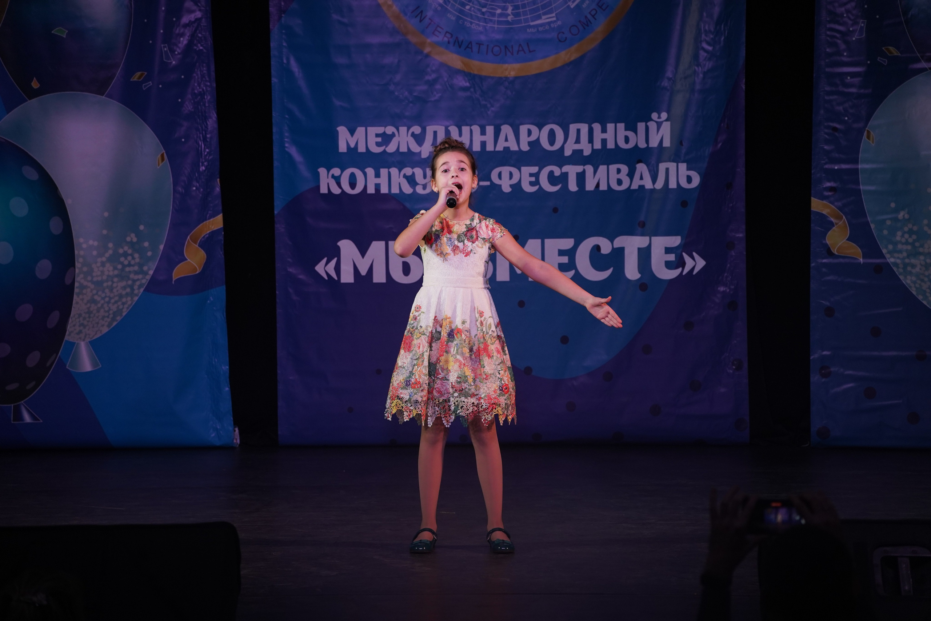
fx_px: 3905
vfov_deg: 9.1
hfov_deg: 13.6
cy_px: 310
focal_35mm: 151
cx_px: 466
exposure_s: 1/250
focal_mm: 151
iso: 1600
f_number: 5.6
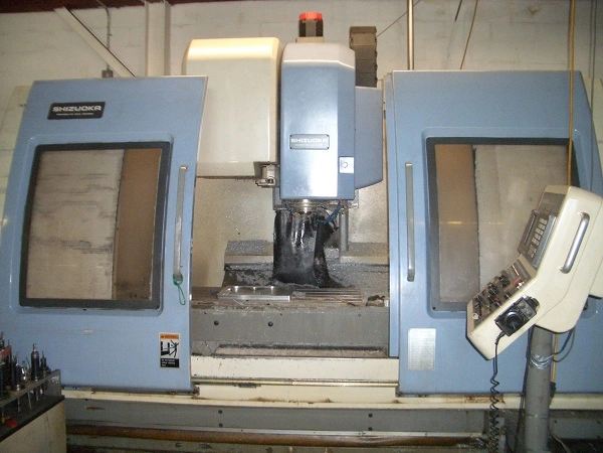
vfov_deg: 40.7
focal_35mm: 35
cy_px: 226
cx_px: 302
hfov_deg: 52.6
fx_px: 610
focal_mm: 5.8
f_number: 2.6
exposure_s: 1/60
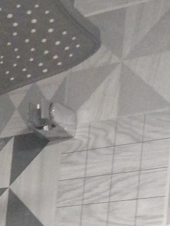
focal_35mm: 107
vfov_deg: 15.7
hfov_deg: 12.6
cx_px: -139
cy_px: 409
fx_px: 701
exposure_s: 1/33
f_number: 1.7
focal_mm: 4.1
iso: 800
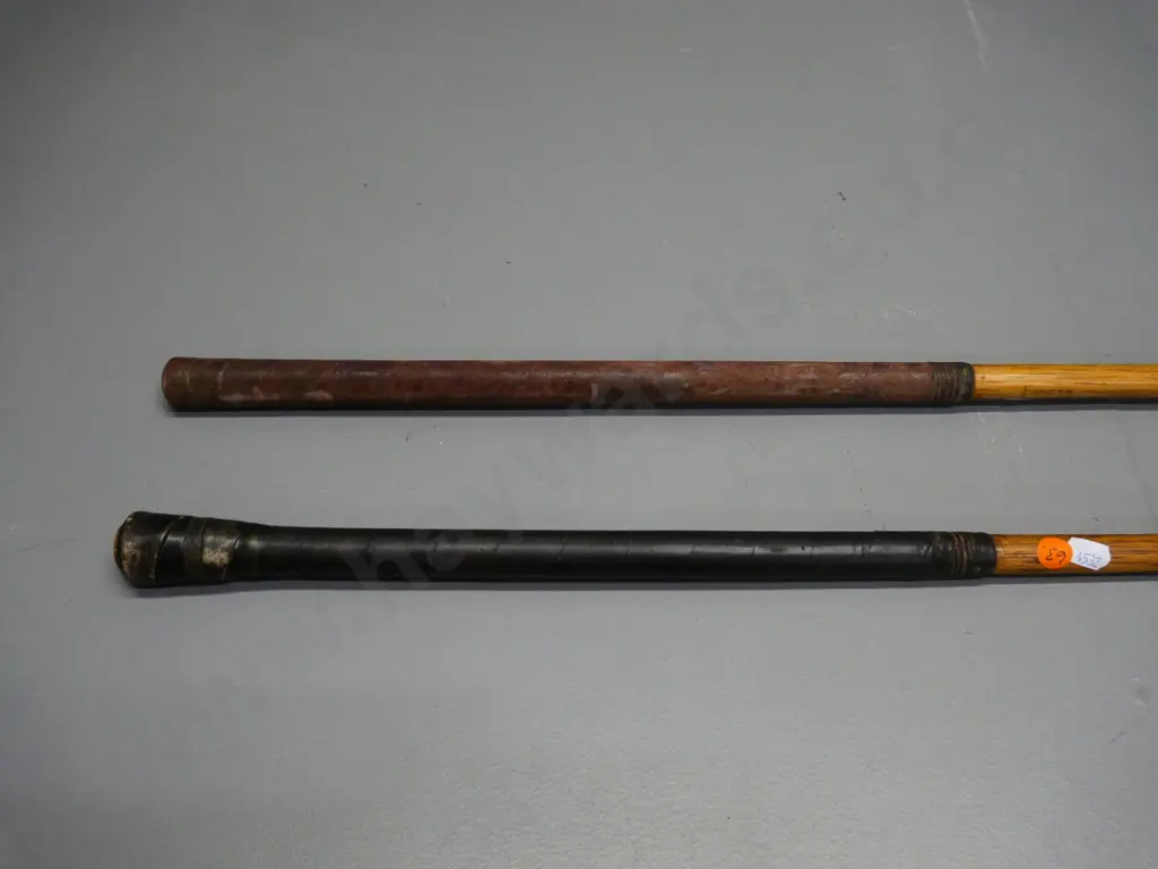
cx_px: 579
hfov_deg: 60.0
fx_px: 1004
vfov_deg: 46.8
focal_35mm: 30
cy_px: 434
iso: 1600
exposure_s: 1/125
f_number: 5.6
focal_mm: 15
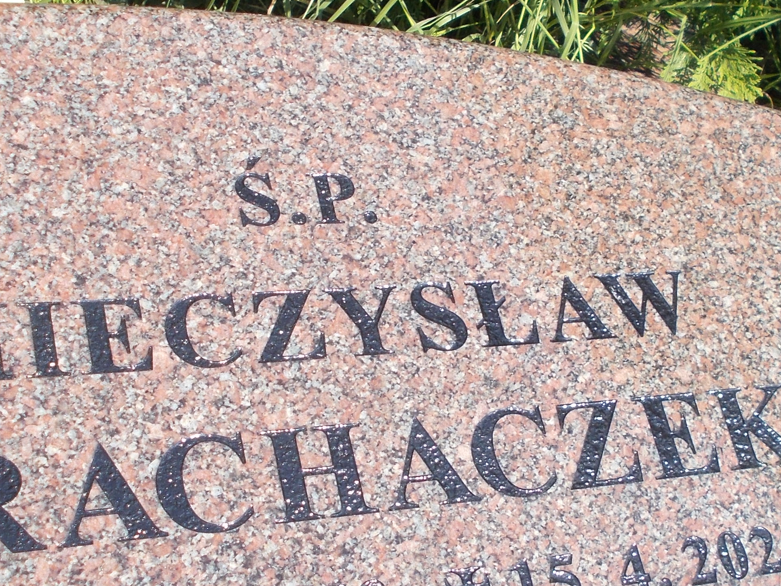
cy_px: 376
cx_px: 415
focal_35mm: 62
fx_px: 1399
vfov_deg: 23.6
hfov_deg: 31.2
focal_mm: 4.6
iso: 80
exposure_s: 1/80
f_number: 8
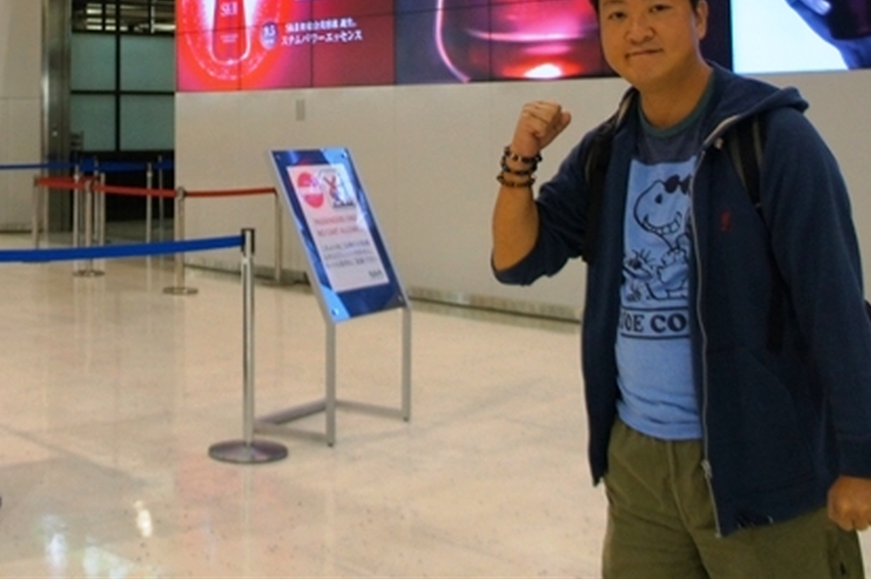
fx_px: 1257
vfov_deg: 24.9
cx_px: 218
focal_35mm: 52
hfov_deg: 37.3
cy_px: 24
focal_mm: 18
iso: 800
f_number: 4
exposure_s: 1/160
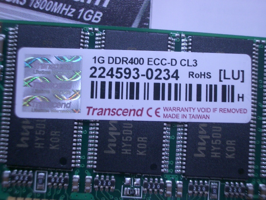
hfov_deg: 31.2
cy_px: 100
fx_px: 476
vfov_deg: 23.7
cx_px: 133
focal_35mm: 62
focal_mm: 10.2
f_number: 3.5
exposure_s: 1/25
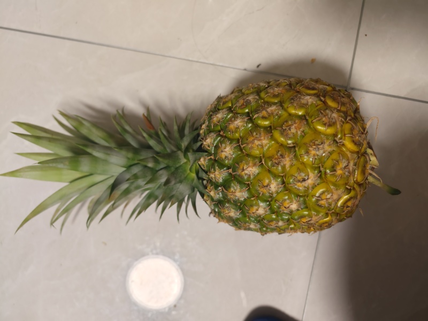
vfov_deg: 58.9
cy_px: 160
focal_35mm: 23
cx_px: 214
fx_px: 284
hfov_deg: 73.9
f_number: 1.9
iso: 557
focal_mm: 8.7
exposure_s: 1/40
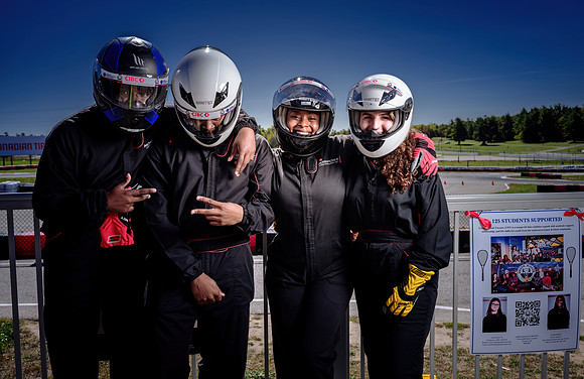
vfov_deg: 37.4
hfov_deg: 55.1
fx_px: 559
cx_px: 314
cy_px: 190
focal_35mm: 35
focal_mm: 32
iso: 64
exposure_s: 1/200
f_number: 7.1
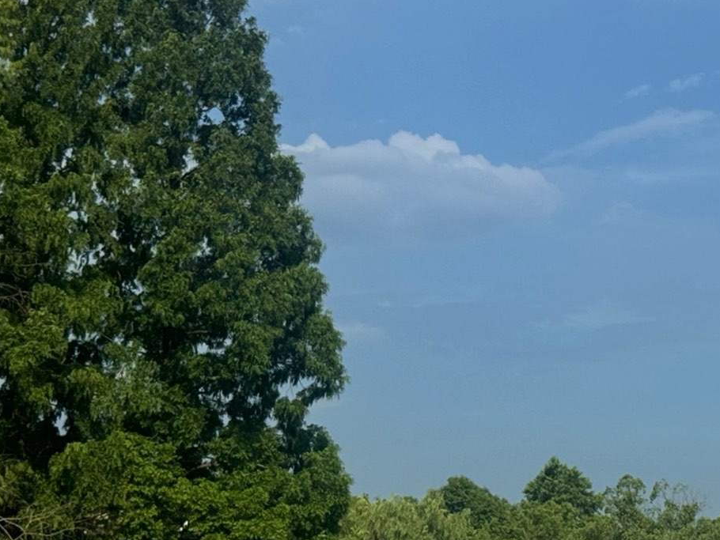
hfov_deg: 17.8
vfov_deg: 13.7
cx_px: 707
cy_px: 289
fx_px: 2247
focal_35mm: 108
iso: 64
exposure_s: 1/4310
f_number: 1.78
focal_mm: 6.76
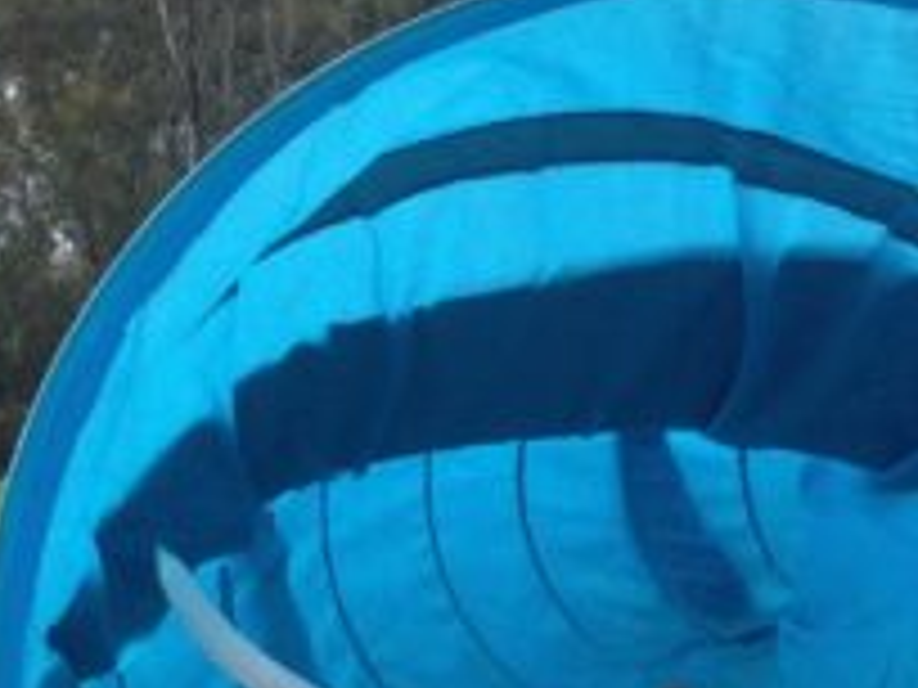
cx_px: 418
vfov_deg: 11.6
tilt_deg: -12.1
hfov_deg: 15.9
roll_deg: +0.8
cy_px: 949
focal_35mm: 124
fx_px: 3288
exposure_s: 1/678
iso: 50
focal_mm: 4.12
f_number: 2.4
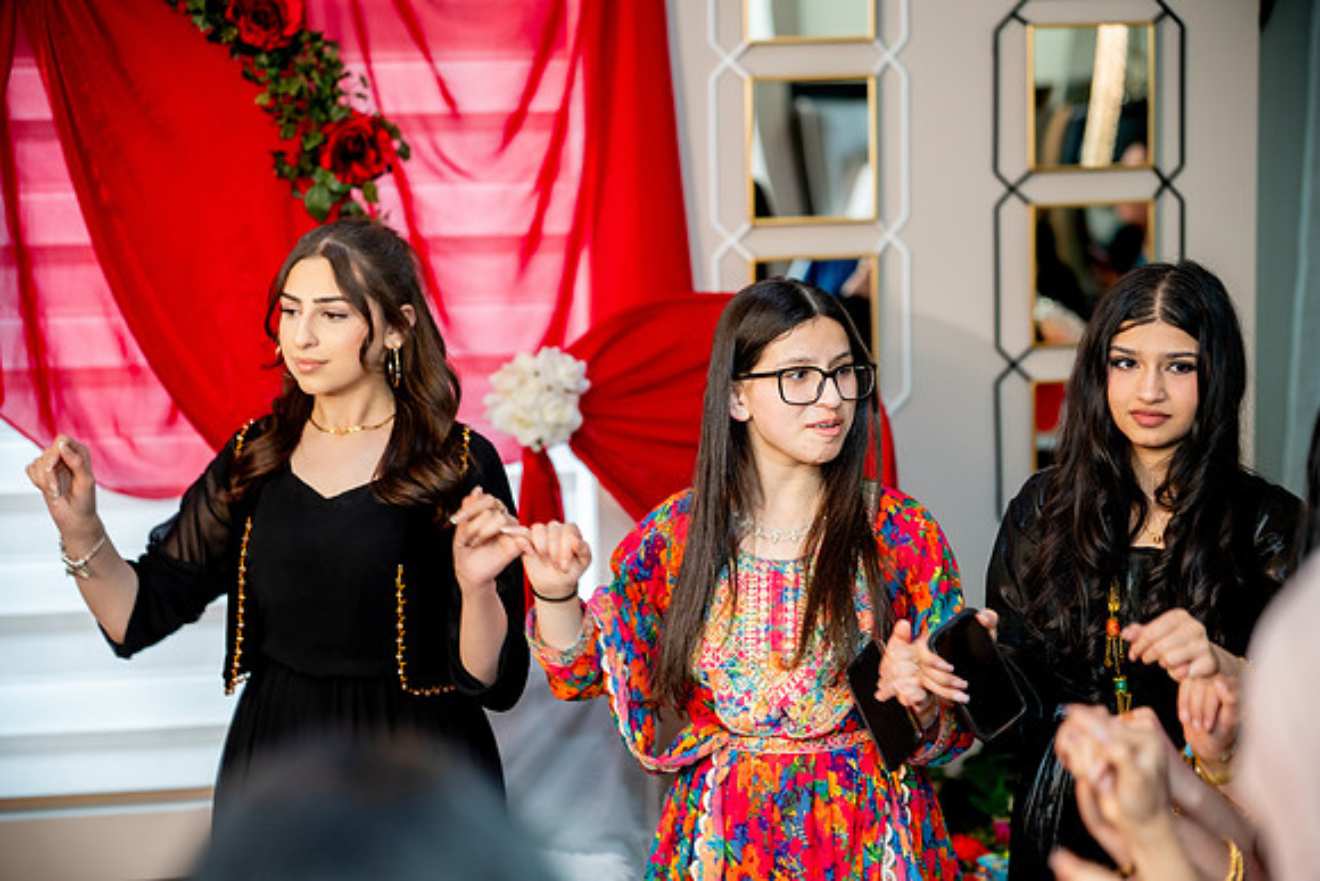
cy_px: 440
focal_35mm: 73
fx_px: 2677
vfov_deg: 18.7
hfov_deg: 27.7
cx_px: 660
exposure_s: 1/200
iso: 800
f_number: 2
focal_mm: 73
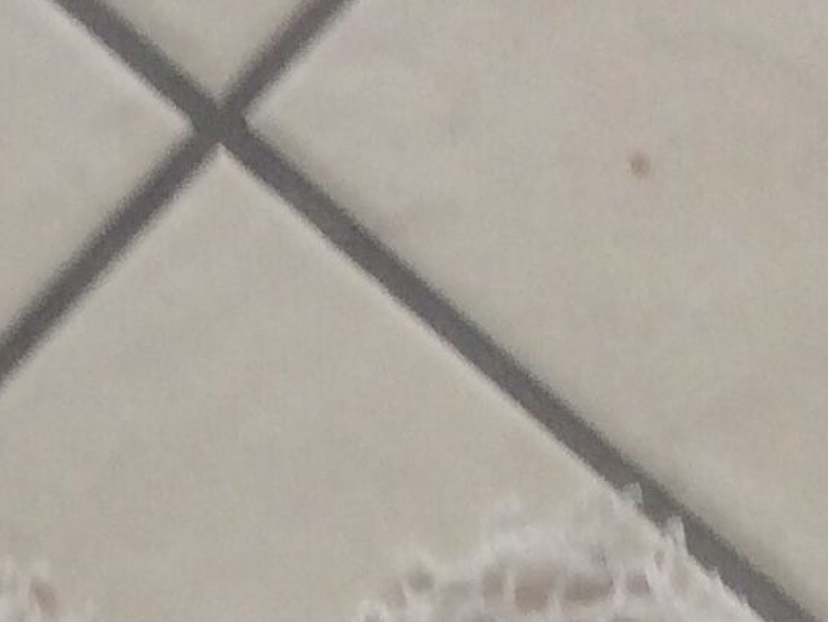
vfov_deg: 7.5
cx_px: -430
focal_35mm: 175
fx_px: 4187
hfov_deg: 10.9
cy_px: 1817
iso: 50
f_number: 2.2
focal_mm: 4.15
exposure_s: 1/100
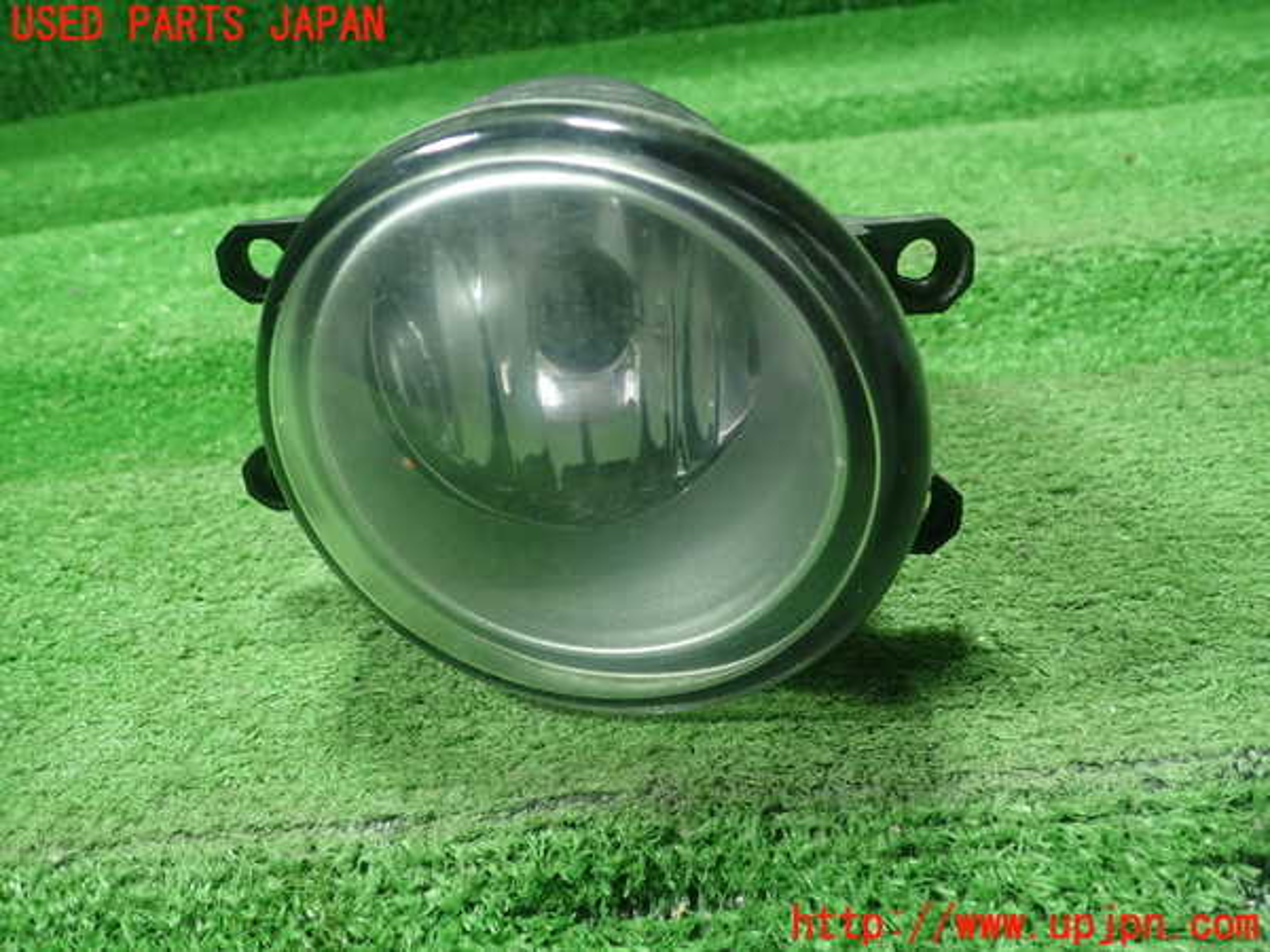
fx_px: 1101
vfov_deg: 46.8
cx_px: 635
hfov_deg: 60.0
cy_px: 476
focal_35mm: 30
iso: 640
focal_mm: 5.5
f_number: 2.3
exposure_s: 1/125
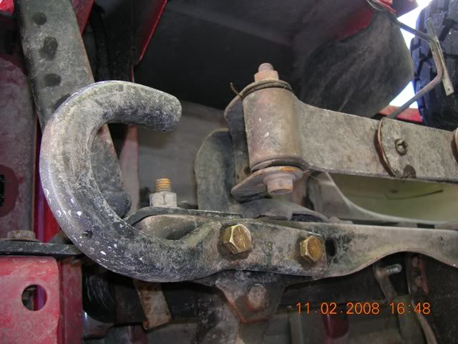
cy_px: 172
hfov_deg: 54.0
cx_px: 229
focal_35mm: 34
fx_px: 450
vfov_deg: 41.8
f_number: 2.9
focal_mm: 5.7
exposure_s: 1/30
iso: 50
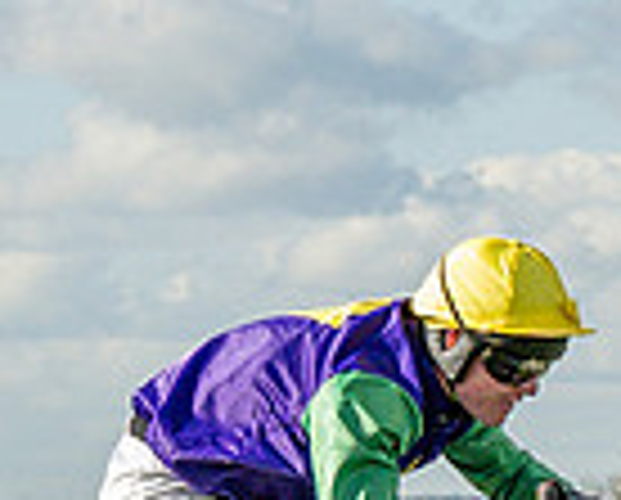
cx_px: 814
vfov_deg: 3.2
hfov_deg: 4.1
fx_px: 8749
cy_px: 982
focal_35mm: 475
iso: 200
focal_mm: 38
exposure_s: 1/1600
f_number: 4
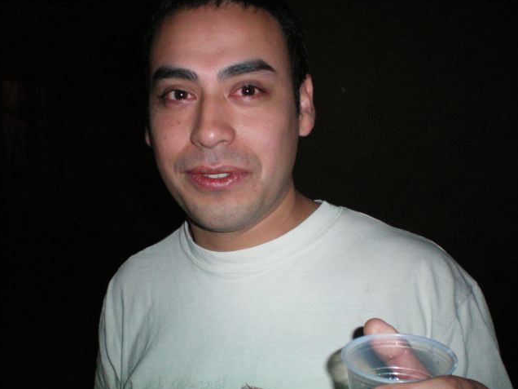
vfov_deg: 36.8
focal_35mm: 39
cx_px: 255
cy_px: 196
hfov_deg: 47.9
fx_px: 584
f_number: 3.1
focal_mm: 6.3
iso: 400
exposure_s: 1/60
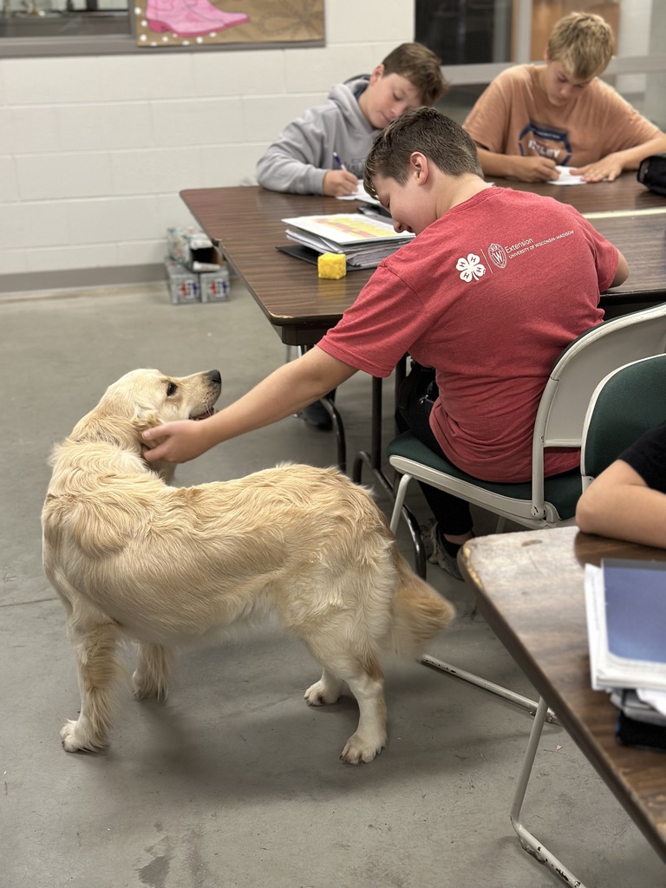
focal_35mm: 48
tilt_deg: -21.3
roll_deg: +0.4
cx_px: 333
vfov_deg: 39.7
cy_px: 444
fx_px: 1231
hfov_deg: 30.3
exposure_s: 1/60
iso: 250
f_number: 1.78
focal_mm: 6.86
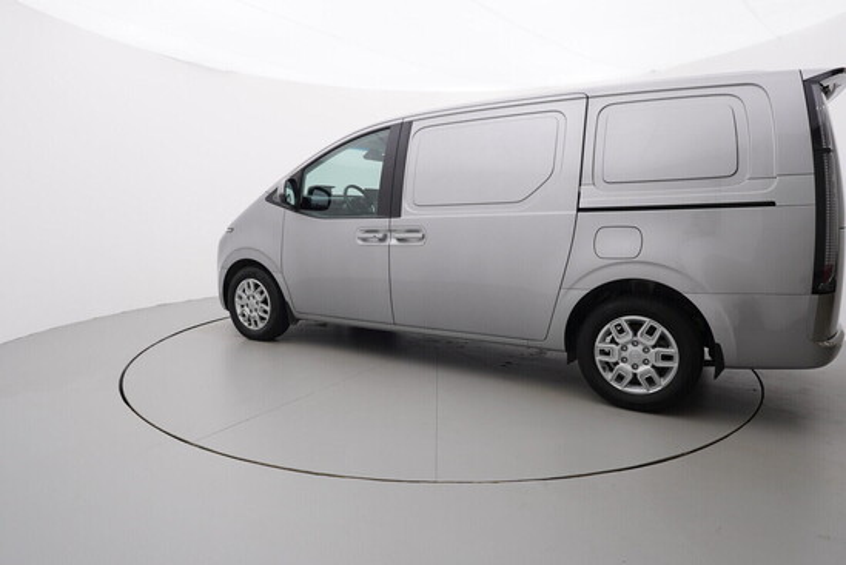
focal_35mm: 22
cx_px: 423
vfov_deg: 56.2
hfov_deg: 77.3
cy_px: 282
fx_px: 529
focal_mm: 15
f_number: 5.6
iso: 200
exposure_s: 1/80
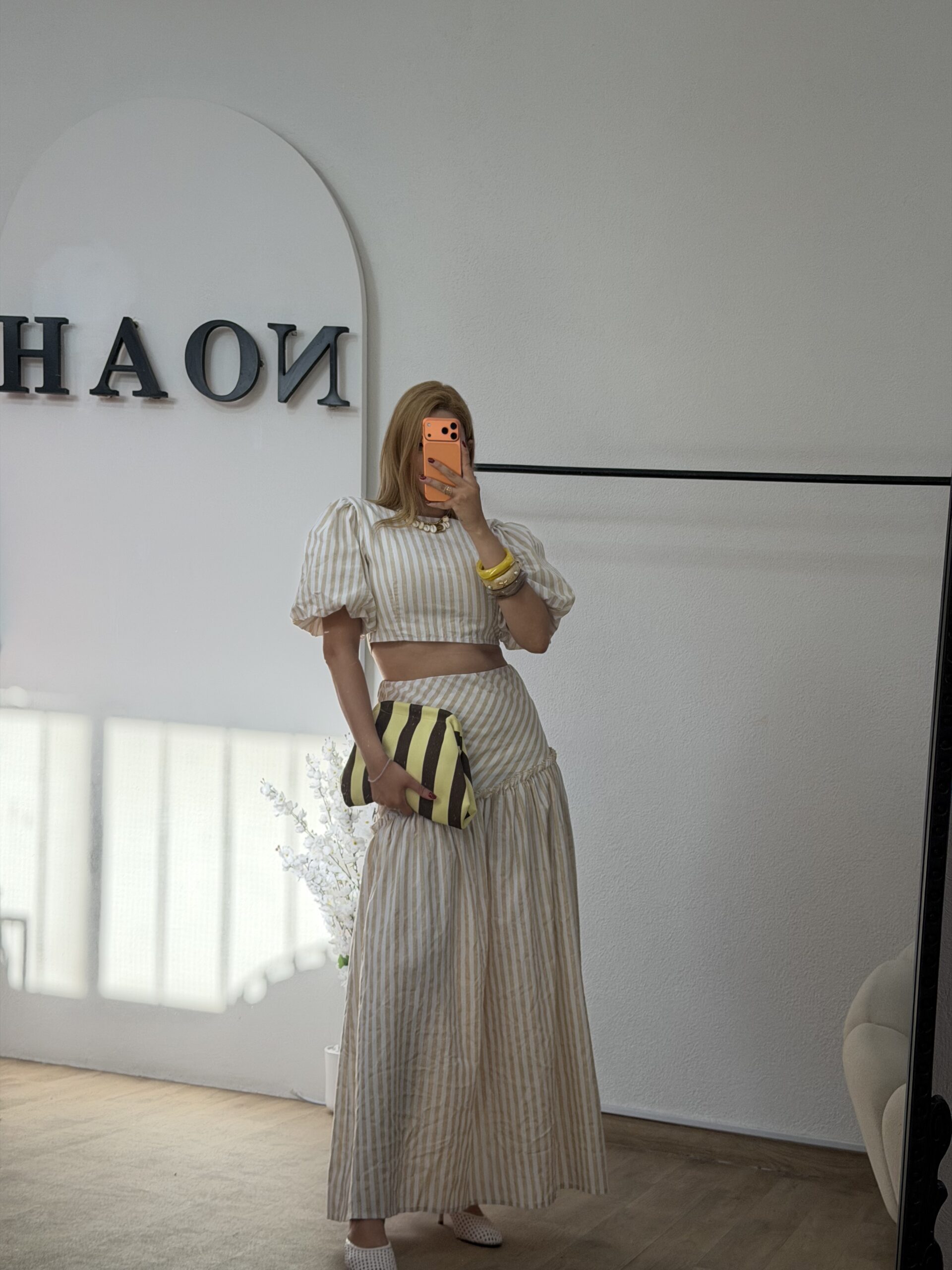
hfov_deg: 30.3
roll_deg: -2.6
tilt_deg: -17.2
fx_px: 1760
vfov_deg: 39.7
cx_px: 476
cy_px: 635
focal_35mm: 48
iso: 80
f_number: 1.78
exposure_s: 1/496
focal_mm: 6.76
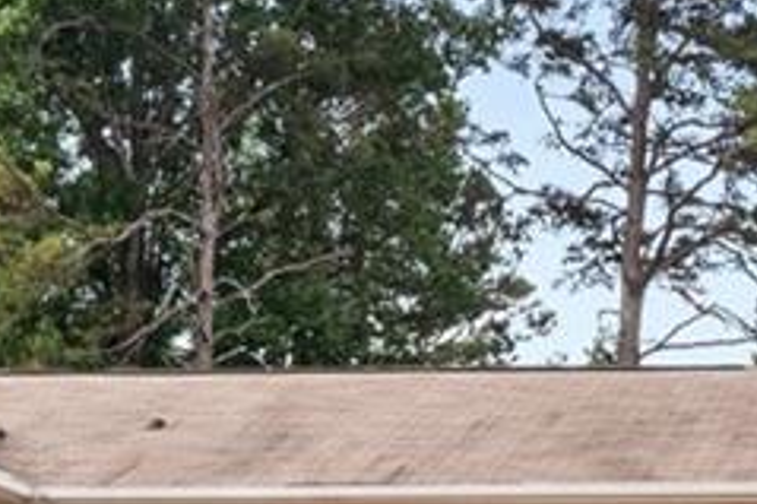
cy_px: 506
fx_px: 2522
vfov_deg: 11.3
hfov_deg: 16.9
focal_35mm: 120
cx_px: 668
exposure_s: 1/400
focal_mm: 10.26
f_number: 5.6
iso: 100
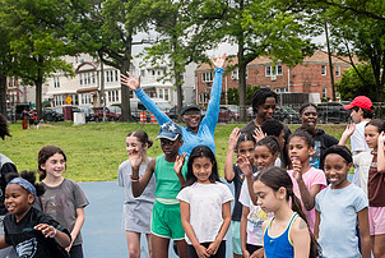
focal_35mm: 68
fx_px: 728
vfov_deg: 19.9
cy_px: 190
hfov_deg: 28.8
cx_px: 319
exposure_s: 1/800
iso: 400
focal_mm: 32
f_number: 5.6
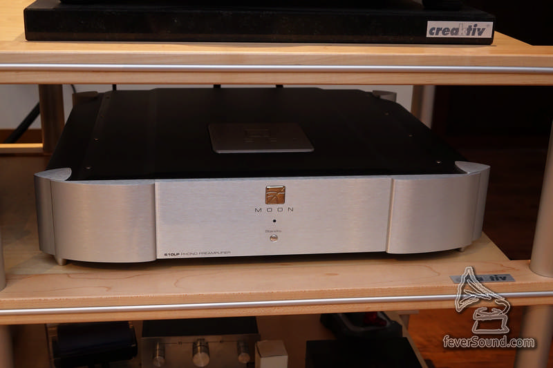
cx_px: 276
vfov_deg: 27.0
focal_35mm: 50
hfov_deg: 39.6
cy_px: 184
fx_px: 768
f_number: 4
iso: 800
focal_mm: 18.21
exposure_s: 1/60
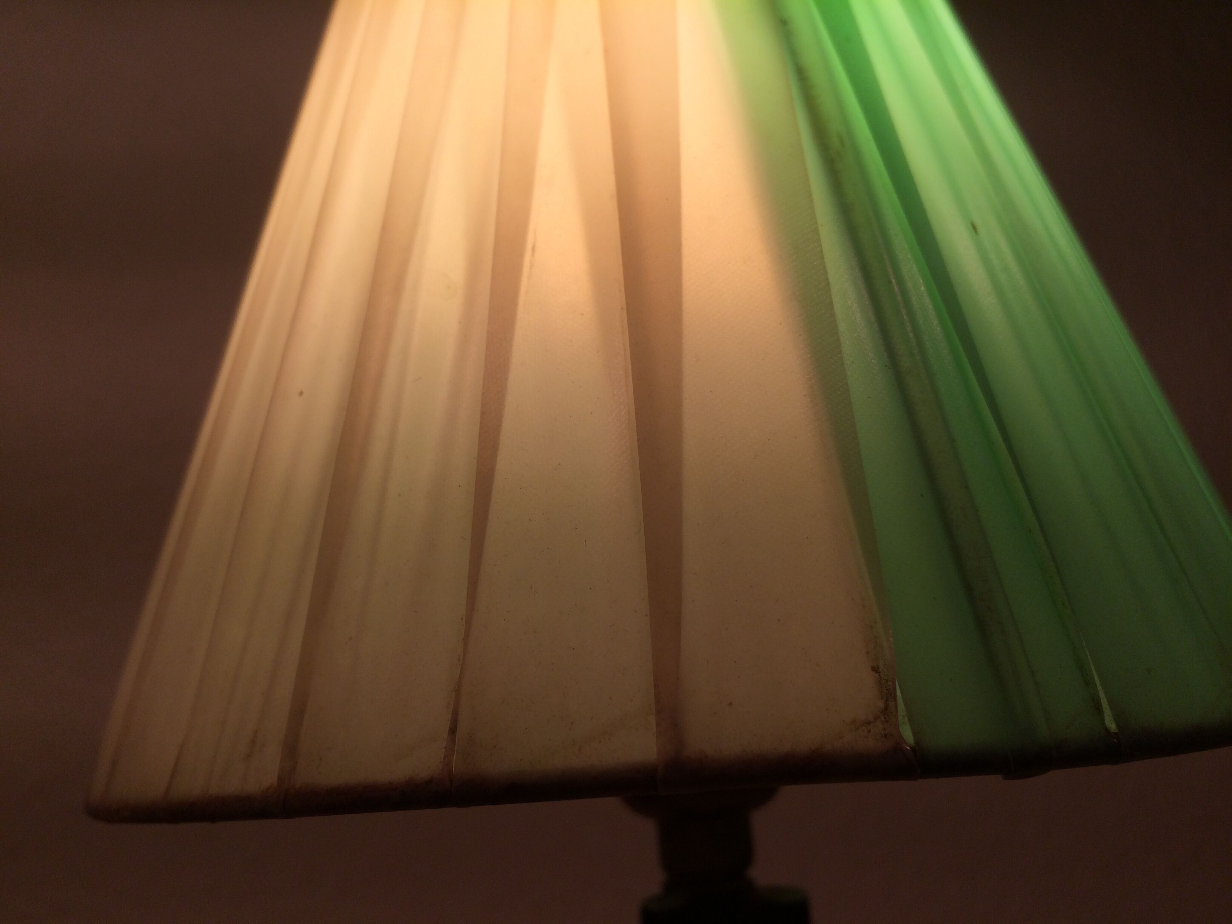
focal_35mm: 29
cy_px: 462
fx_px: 1032
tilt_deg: +7.4
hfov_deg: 61.7
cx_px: 616
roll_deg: +0.2
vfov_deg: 48.2
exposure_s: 1/357
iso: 32
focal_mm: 4.15
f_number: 2.2
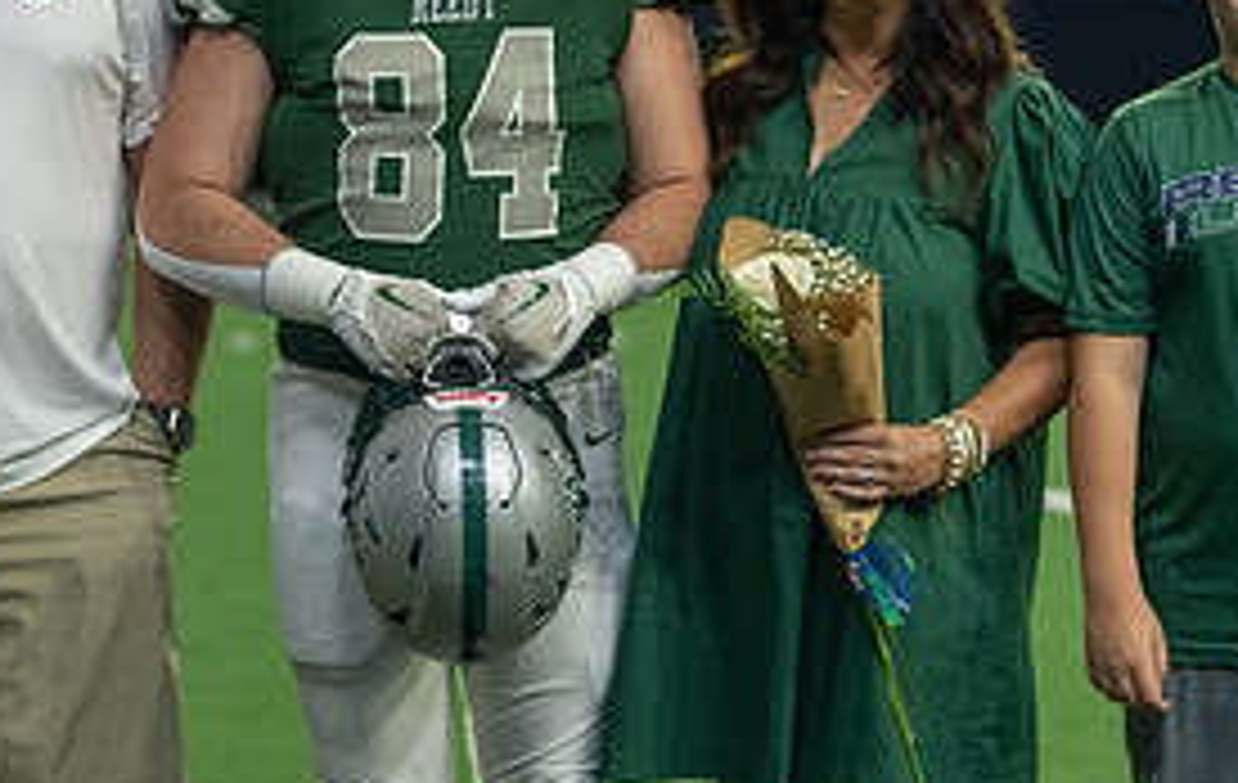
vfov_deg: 7.0
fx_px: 6399
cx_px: 336
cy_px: 176
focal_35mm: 189
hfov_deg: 11.0
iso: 1250
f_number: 2.8
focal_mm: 84
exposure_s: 1/320
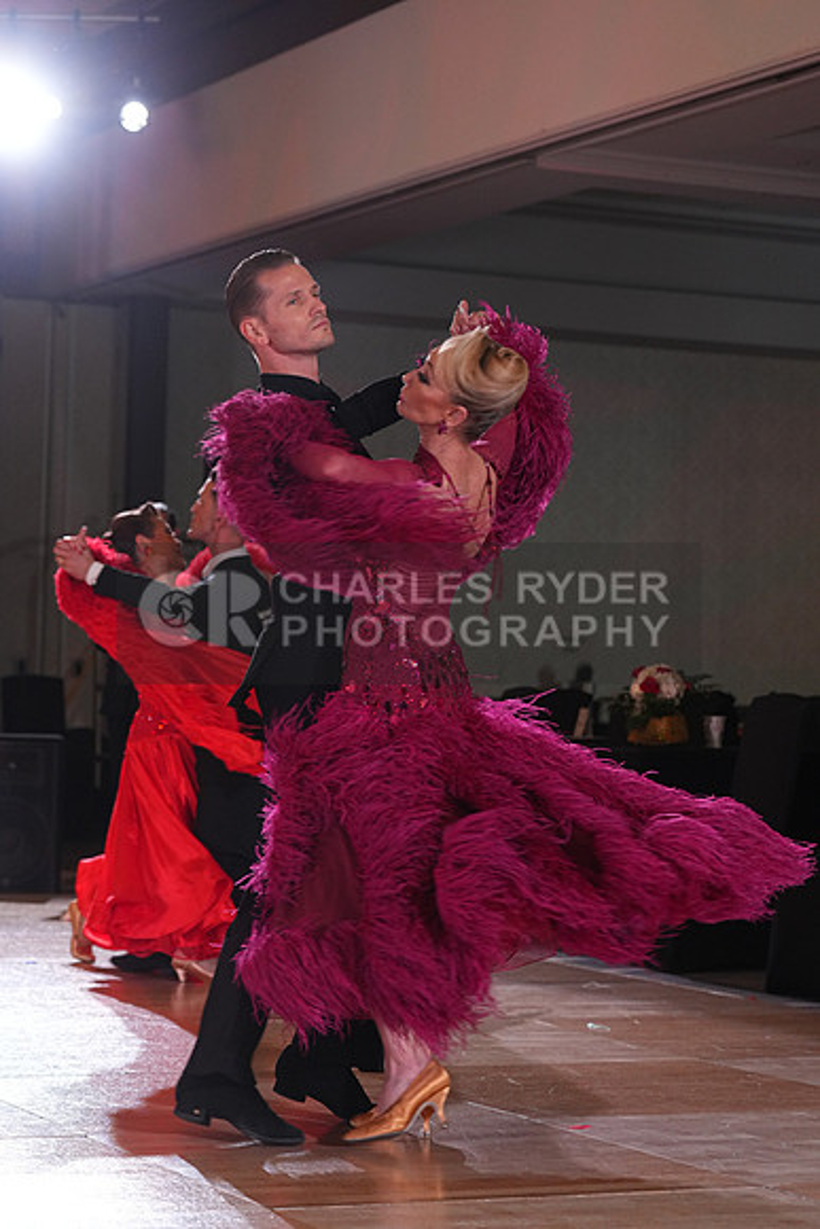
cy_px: 614
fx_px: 3005
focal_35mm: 88
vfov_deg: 23.1
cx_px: 410
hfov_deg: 15.5
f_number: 4.5
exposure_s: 1/250
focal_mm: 88
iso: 2500
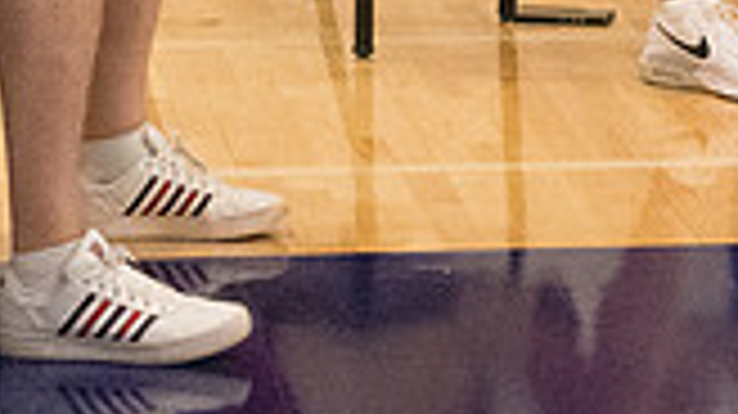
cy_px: -342
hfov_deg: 8.7
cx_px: 472
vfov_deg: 4.8
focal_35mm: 248
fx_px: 4850
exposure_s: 1/400
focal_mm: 45
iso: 10000
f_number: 5.6
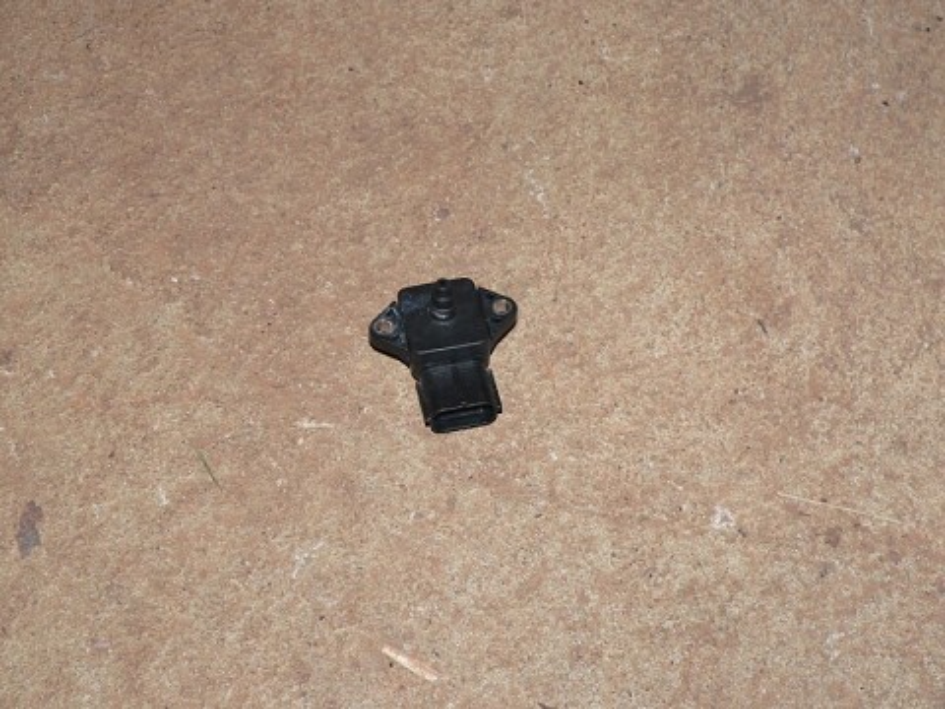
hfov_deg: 24.7
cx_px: 472
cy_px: 354
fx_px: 2157
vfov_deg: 18.7
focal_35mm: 79
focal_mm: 13.1
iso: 100
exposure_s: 1/60
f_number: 2.8
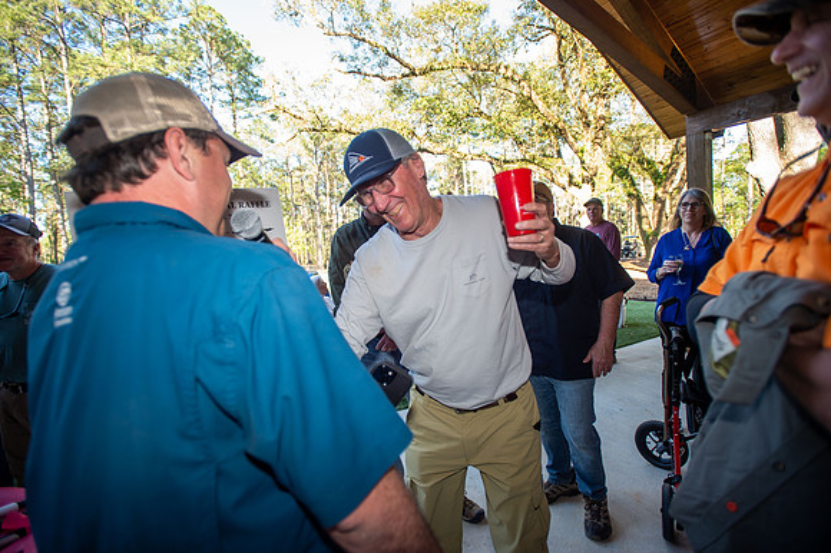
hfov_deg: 93.3
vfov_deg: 70.4
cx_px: 416
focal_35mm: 17
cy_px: 276
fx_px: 392
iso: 160
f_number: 3.2
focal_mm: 17
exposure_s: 1/125
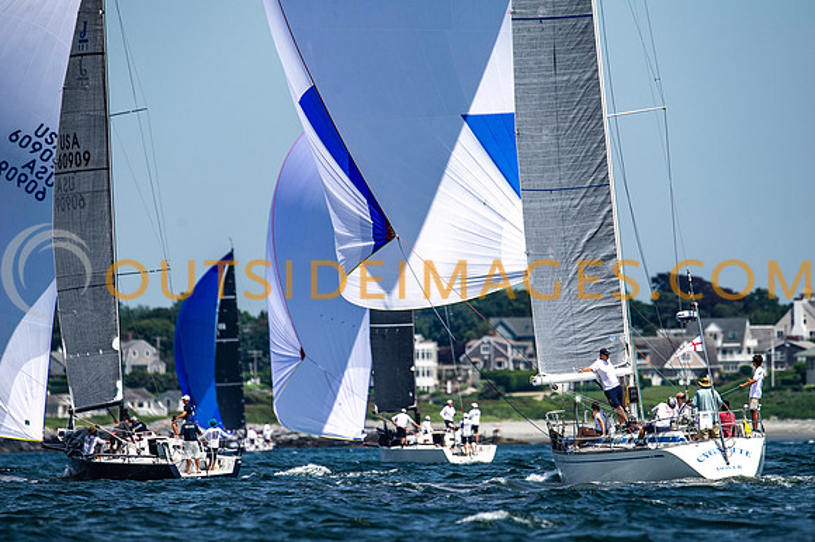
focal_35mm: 637
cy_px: 271
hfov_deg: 3.2
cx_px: 408
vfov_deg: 2.2
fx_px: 14411
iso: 400
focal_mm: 600
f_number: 5.6
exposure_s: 1/3200
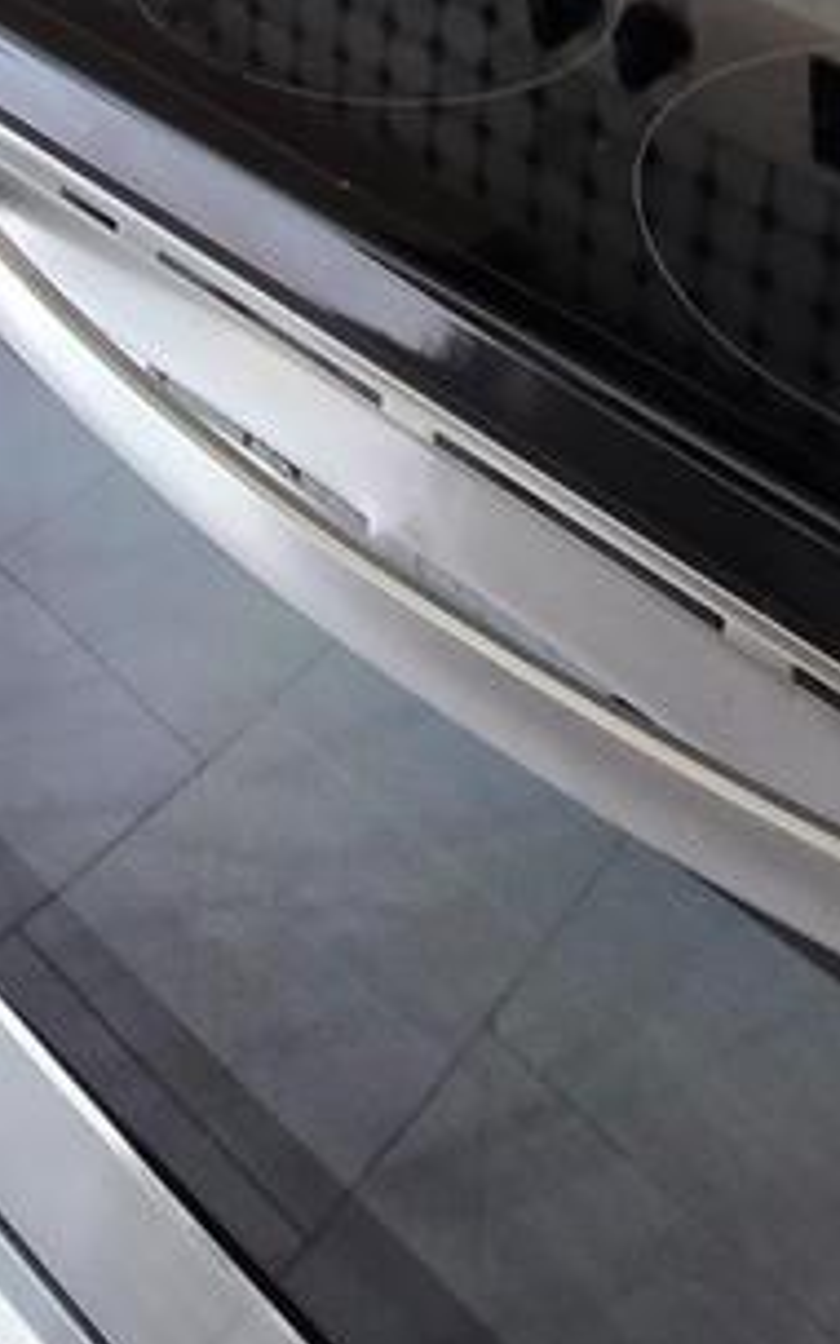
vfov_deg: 28.3
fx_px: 1795
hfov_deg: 26.3
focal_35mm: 49
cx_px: 371
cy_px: -632
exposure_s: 1/60
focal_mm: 2.2
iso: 200
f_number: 2.2
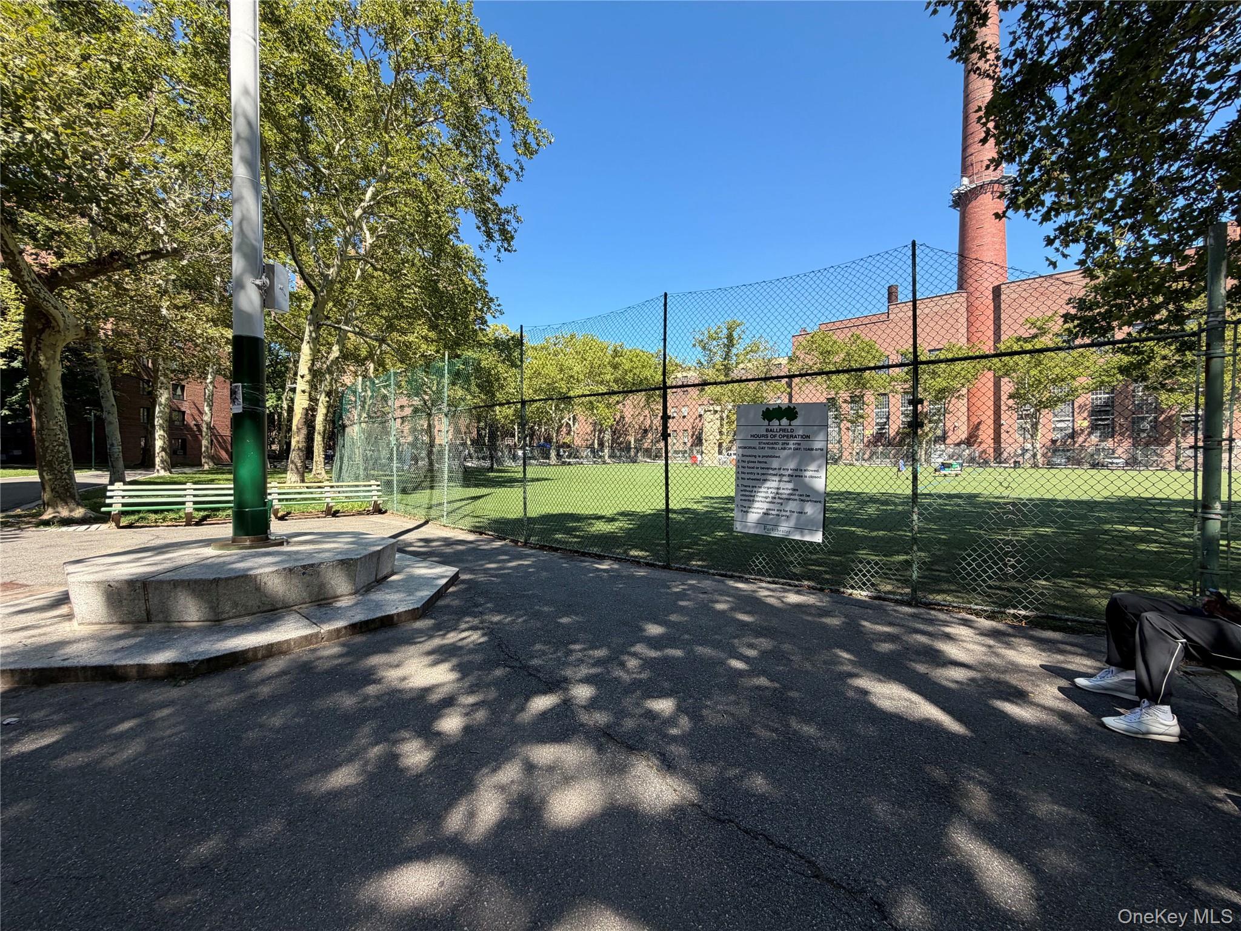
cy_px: 466
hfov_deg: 102.1
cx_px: 620
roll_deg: -0.1
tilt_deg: +0.4
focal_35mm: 14
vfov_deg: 85.7
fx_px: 502
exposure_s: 1/510
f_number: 2.2
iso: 40
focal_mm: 2.22
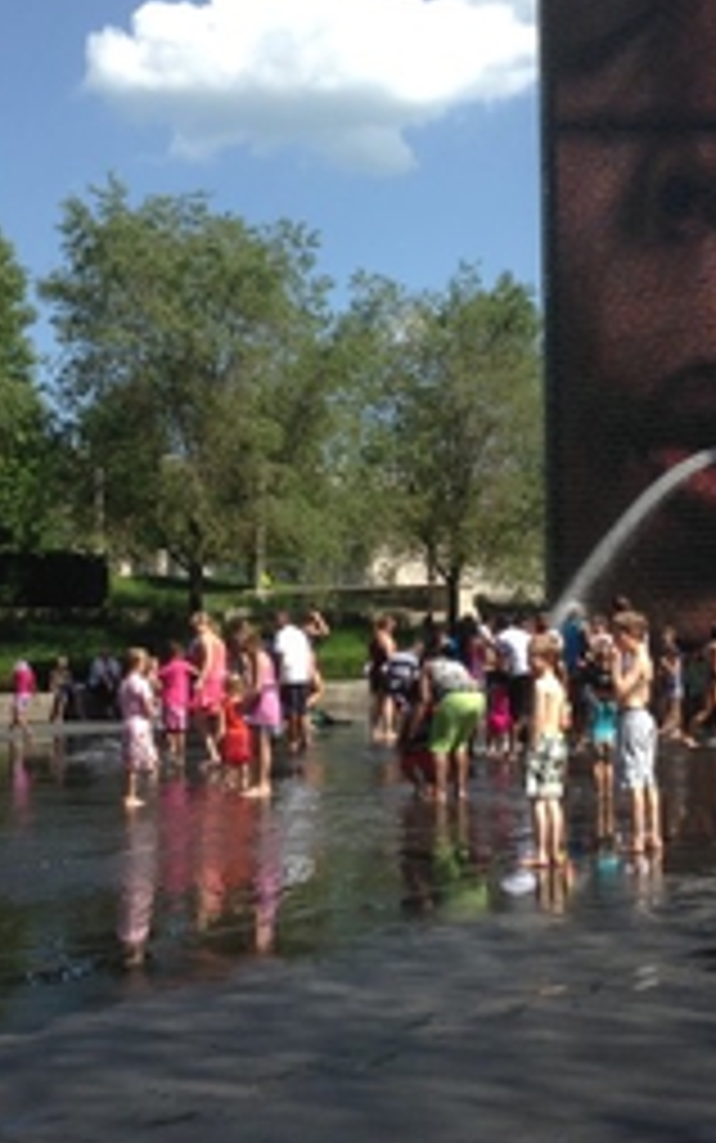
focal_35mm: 55
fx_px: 1715
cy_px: 472
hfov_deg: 23.5
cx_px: 477
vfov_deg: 36.8
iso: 50
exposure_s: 1/1106
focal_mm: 4.12
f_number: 2.4
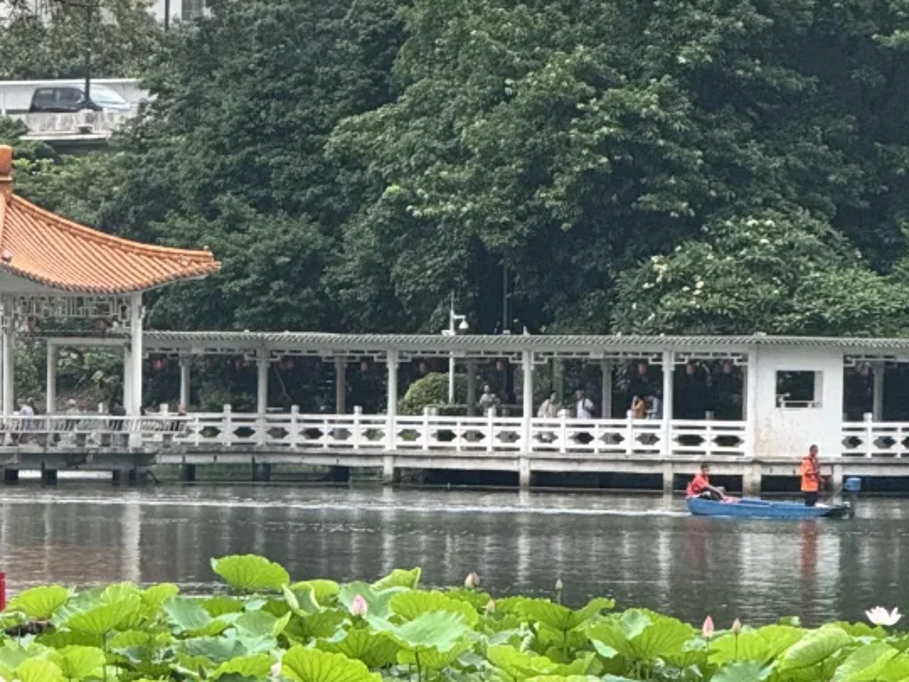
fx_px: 8403
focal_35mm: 320
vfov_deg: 4.6
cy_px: 871
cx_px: 12
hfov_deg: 6.2
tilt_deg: -2.8
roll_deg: -1.2
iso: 200
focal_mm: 15.66
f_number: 2.8
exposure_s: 1/99
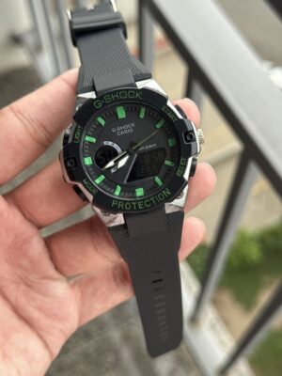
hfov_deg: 30.3
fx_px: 521
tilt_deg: -62.2
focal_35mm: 48
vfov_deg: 39.7
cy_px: 188
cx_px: 141
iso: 64
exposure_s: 1/507
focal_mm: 6.76
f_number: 1.78
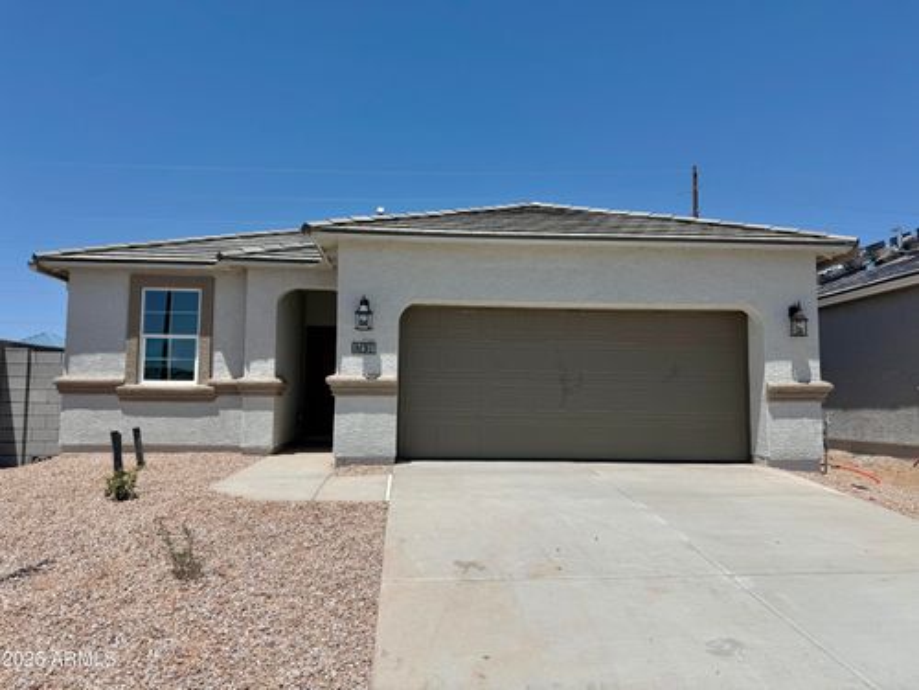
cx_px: 460
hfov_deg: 71.6
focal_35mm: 24
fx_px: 637
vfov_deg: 56.8
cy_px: 345
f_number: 1.78
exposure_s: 1/8130
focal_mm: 6.76
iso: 80
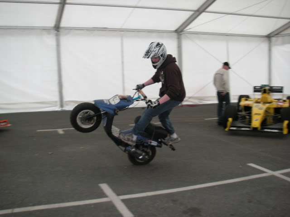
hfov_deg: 49.0
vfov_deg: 37.7
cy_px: 108
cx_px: 145
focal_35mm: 38
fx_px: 318
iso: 50
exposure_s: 1/45
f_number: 3.3
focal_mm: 6.3
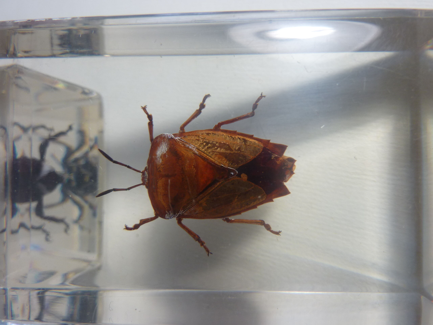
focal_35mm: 25
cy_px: 162
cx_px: 216
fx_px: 313
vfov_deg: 54.9
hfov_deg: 69.4
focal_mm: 4.1
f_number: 3.3
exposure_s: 1/30
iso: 100
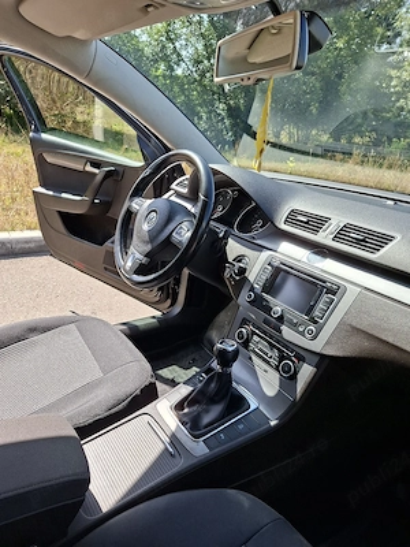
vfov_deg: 73.9
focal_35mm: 23
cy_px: 274
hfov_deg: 58.9
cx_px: 205
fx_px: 363
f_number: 1.8
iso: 50
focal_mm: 5.54
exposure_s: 1/769
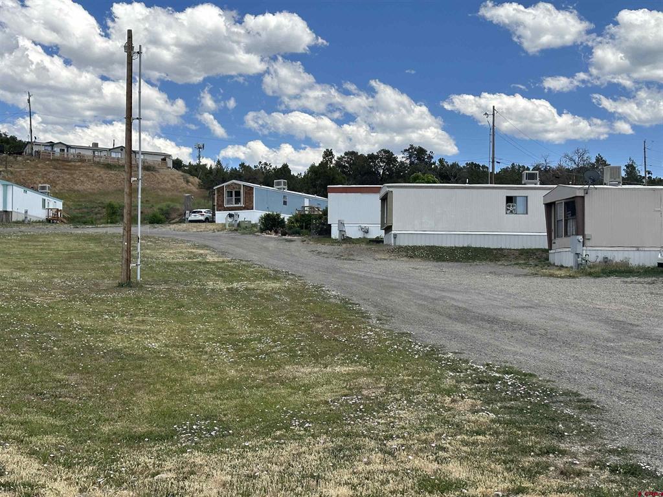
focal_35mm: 48
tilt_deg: +1.9
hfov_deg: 39.7
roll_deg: -0.6
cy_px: 248
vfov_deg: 30.3
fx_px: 919
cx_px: 332
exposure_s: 1/3597
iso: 64
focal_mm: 6.86
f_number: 1.78
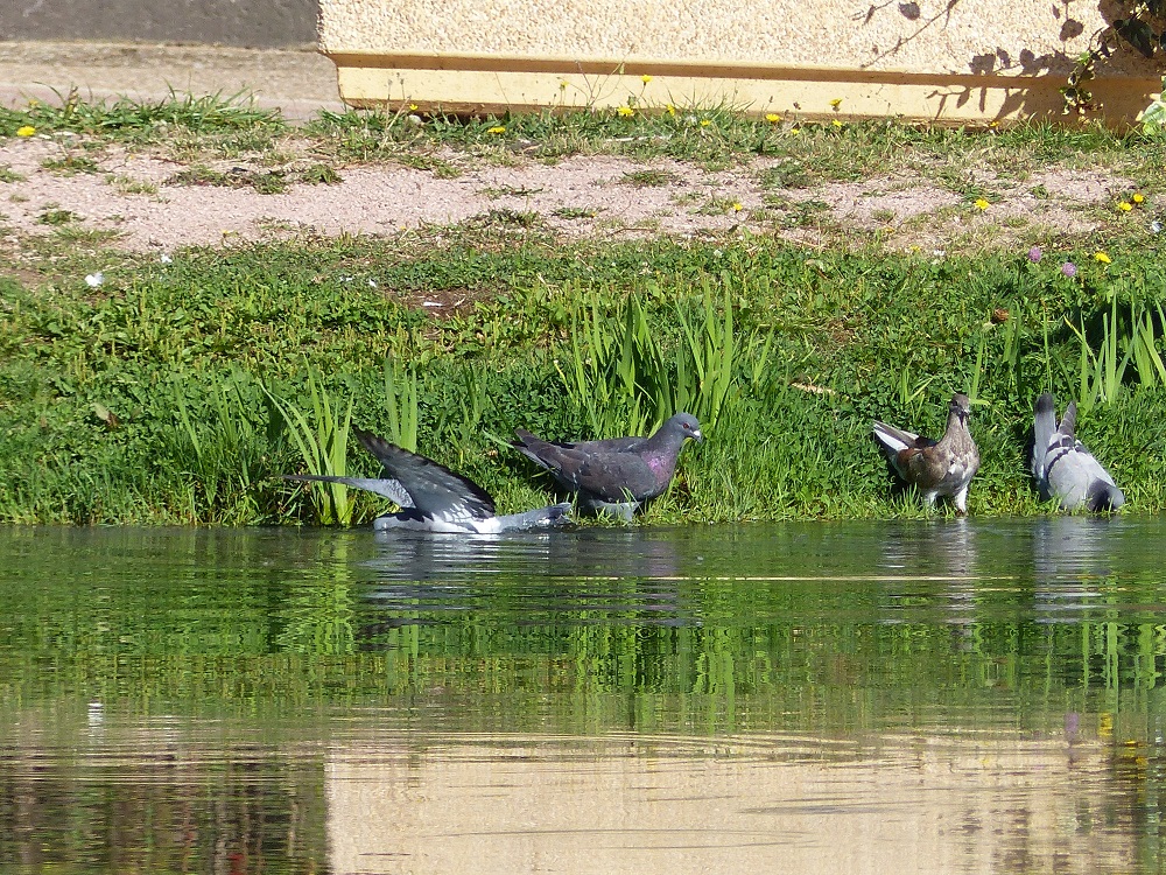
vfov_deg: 1.4
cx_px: 583
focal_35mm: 1050
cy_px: 438
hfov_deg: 1.9
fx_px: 35368
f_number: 4
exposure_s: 1/1000
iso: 100
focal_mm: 108
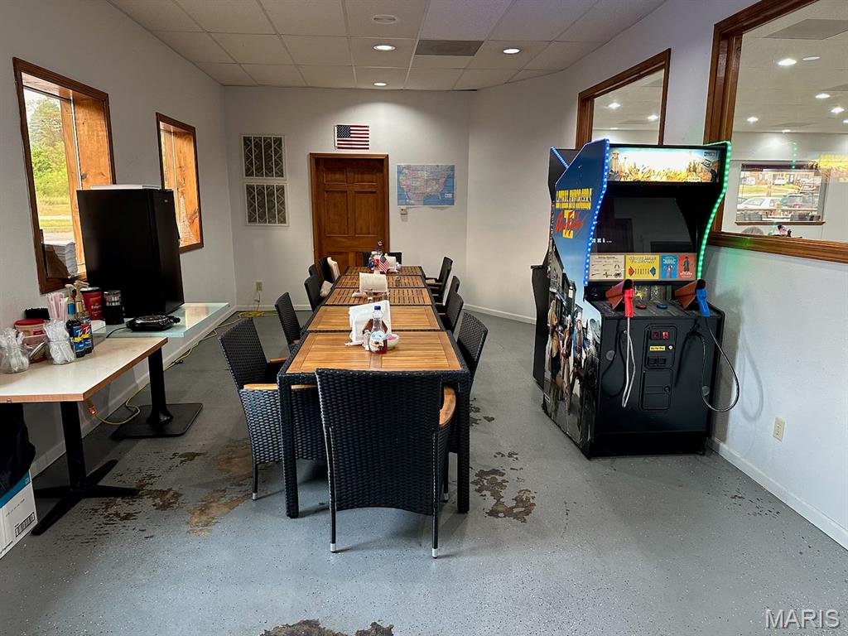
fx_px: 588
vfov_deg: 56.8
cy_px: 318
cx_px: 424
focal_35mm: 24
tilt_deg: -11.4
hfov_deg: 71.6
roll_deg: -0.2
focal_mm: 6.86
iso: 250
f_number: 1.78
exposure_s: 1/60
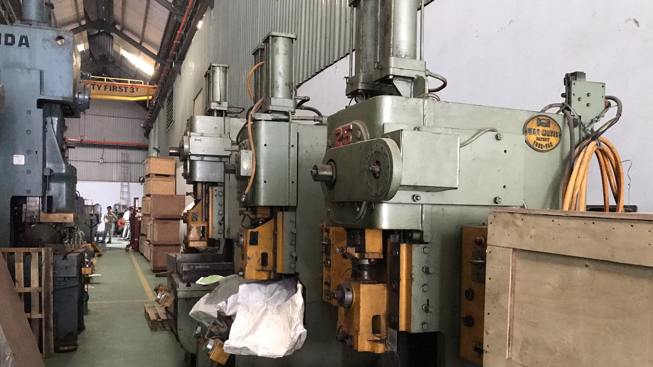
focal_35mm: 31
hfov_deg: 62.6
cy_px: 233
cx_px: 323
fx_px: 537
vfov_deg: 37.5
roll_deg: +0.3
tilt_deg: +0.1
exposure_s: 1/6
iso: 80
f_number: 1.8
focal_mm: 3.99
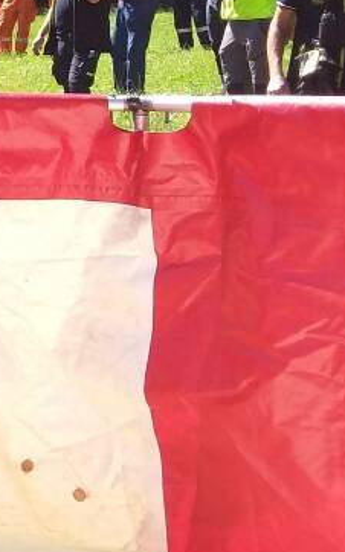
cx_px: -340
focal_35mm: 81
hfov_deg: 13.7
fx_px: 1220
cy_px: 87
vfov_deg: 25.0
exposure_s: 1/537
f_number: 1.9
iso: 40
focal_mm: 2.91
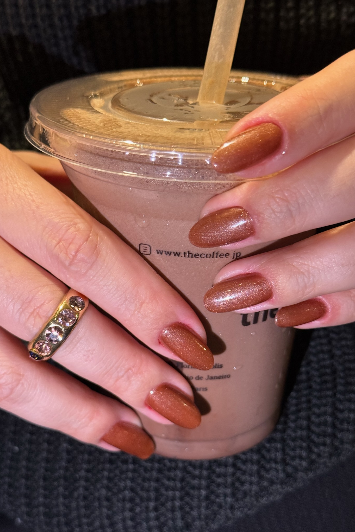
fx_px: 740
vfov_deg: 39.6
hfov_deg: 27.0
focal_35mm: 50
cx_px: 170
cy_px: 266
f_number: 1.78
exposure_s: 1/40
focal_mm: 6.76
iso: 200
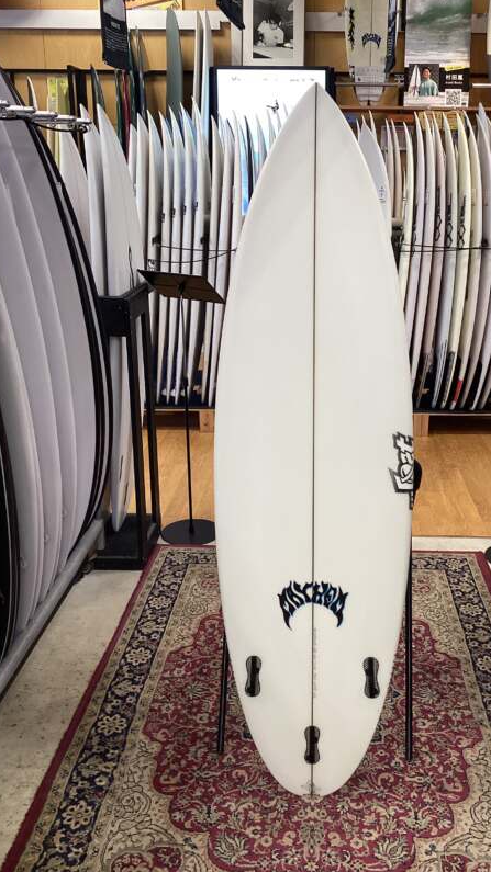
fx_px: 787
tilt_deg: -19.2
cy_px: 434
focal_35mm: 34
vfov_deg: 58.0
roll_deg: -0.5
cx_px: 320
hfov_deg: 34.4
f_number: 2.4
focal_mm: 3.3
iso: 64
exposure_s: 1/50
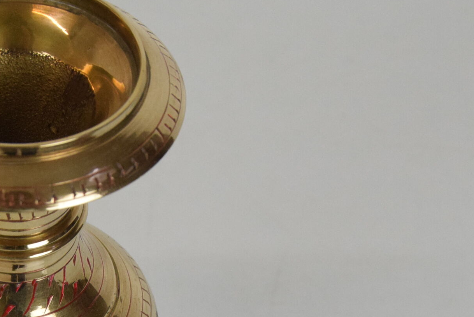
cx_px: 41
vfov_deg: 9.7
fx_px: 1845
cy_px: 325
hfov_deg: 14.5
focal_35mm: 140
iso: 1600
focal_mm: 38
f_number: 9
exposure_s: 1/320
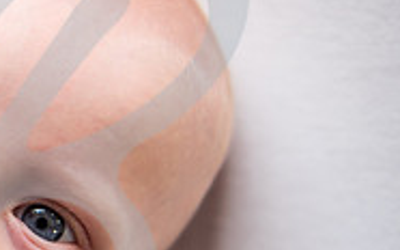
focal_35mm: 92
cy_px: 184
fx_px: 1002
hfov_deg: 20.9
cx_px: -92
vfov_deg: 14.1
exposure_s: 1/125
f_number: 2.8
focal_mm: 29
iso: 100
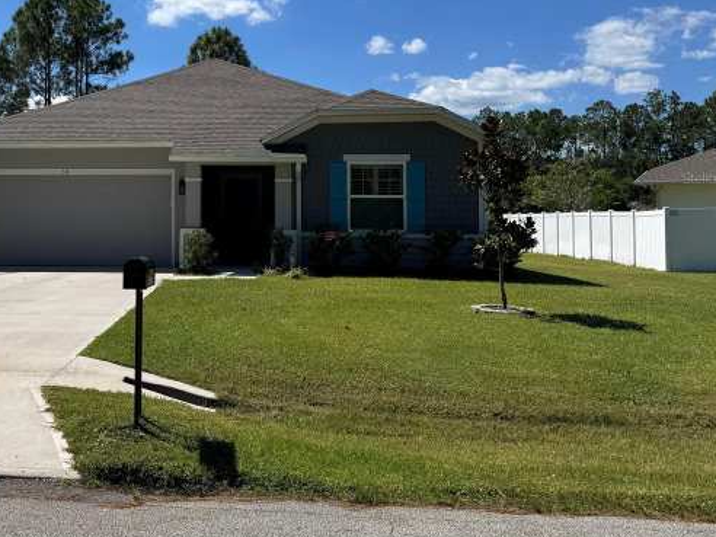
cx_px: 169
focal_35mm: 39
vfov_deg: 36.4
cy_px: 178
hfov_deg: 46.0
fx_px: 807
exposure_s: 1/7092
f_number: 1.78
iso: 80
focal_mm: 6.76
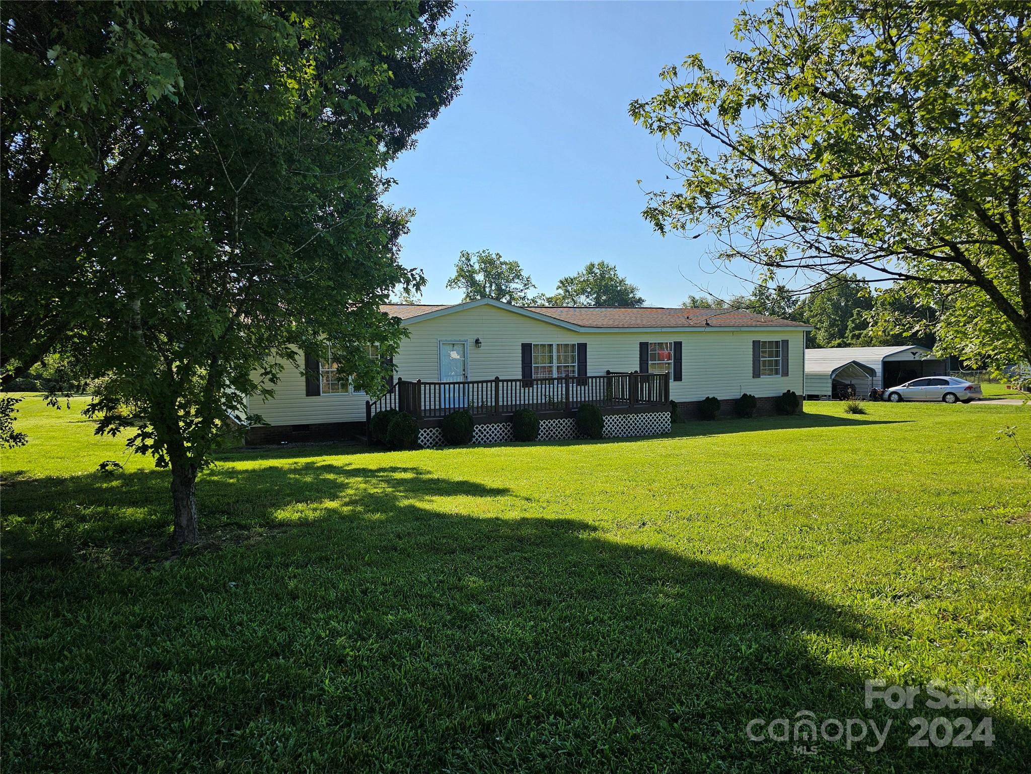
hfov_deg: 73.9
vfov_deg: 58.9
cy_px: 387
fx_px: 685
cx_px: 516
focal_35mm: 23
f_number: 1.7
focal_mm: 6.3
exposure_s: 1/675
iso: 10
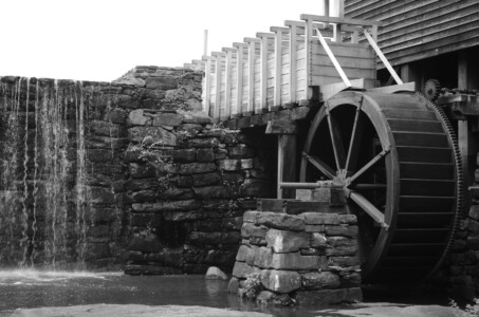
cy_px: 158
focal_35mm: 66
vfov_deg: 20.5
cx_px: 240
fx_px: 876
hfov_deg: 30.6
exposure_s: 1/125
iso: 200
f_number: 5.6
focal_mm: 44
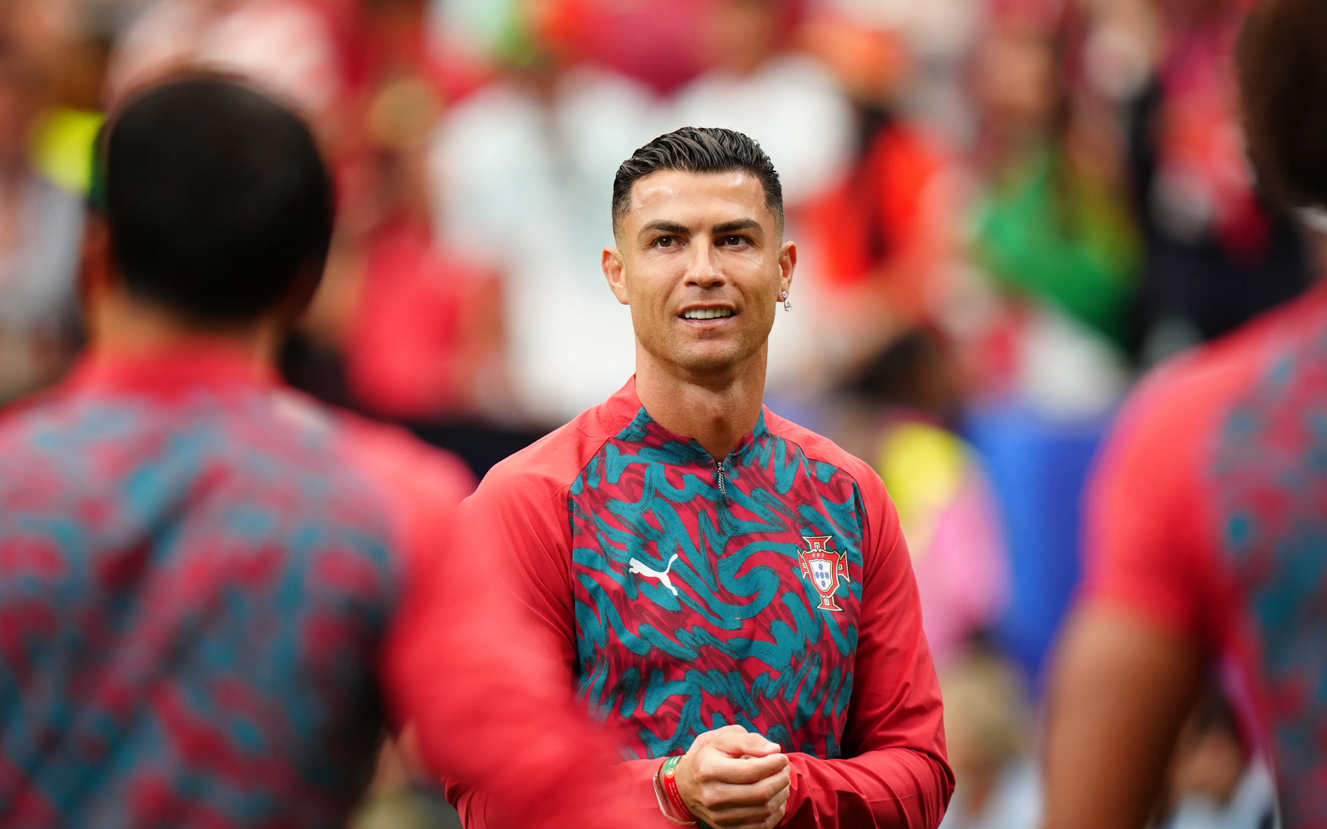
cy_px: 436
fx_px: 22169
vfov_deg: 2.1
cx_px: 663
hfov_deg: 3.4
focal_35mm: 613
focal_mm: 400
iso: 1000
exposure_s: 1/1000
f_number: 2.8
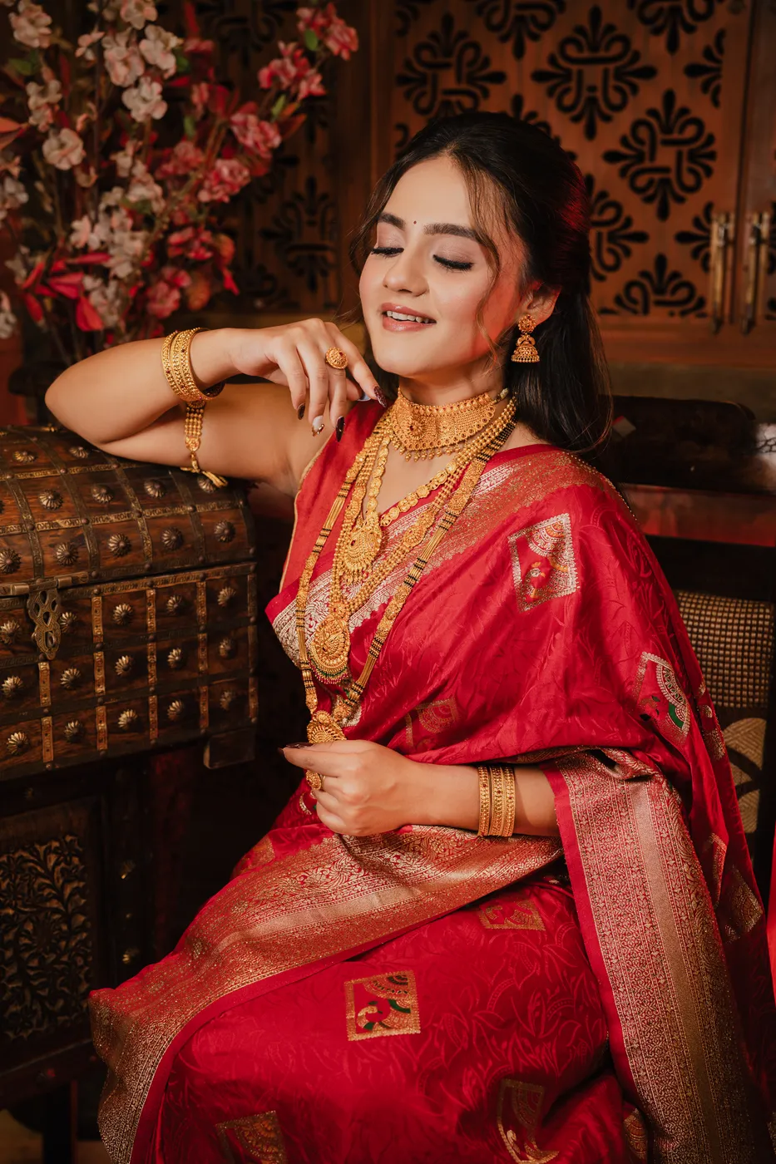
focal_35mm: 50
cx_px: 388
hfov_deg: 27.0
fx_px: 1617
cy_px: 582
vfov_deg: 39.6
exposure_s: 1/200
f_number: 3.5
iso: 800
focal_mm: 50
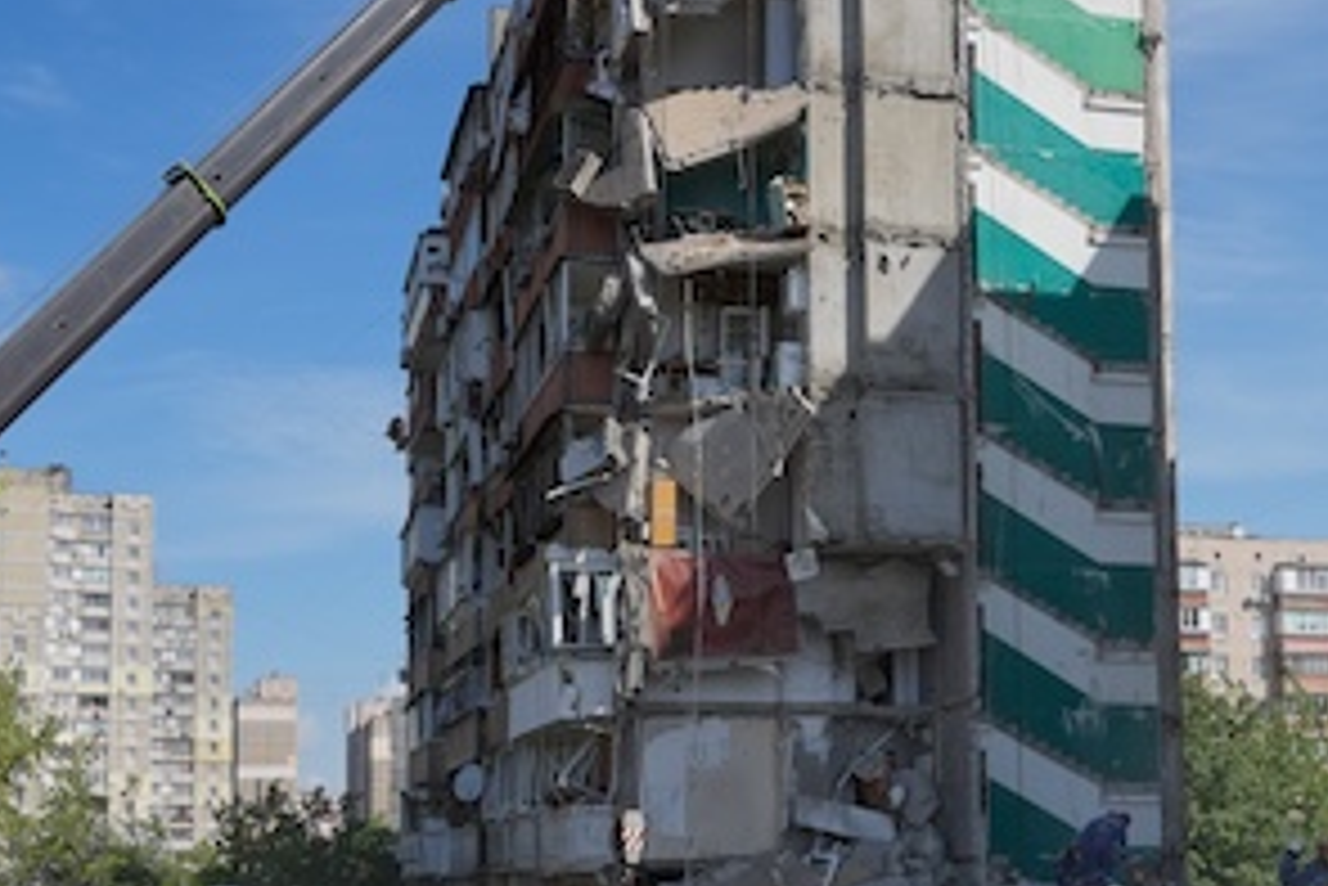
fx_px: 2104
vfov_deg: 23.4
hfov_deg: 34.8
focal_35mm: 57
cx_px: 864
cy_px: 726
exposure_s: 1/1000
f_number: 6.3
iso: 200
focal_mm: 24
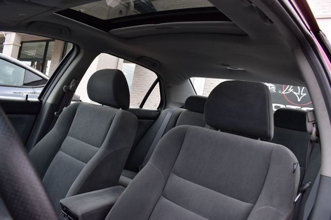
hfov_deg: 67.4
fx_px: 248
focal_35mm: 27
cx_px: 166
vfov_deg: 47.9
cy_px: 110
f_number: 8
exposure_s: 1/80
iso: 400
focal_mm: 18
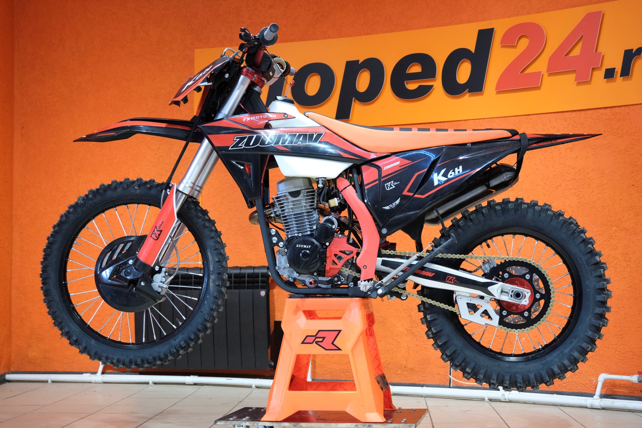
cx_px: 321
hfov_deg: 33.9
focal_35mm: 59
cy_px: 214
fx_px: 1052
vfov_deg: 23.0
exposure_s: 1/100
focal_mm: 39.3
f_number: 4
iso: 2000
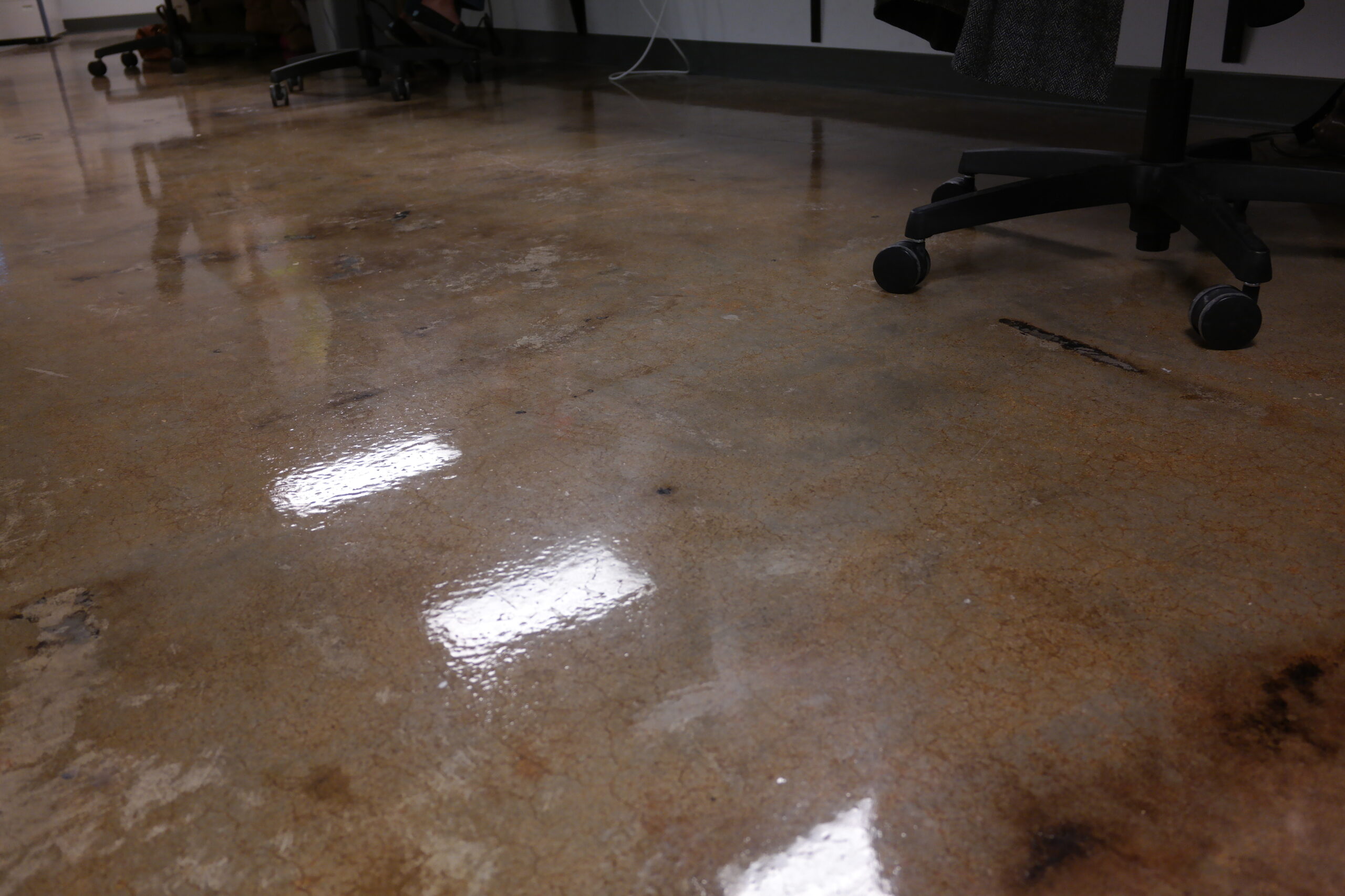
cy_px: 448
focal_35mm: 30
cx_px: 672
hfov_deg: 61.9
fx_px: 1121
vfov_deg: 43.6
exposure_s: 1/40
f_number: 3.5
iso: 400
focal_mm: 20
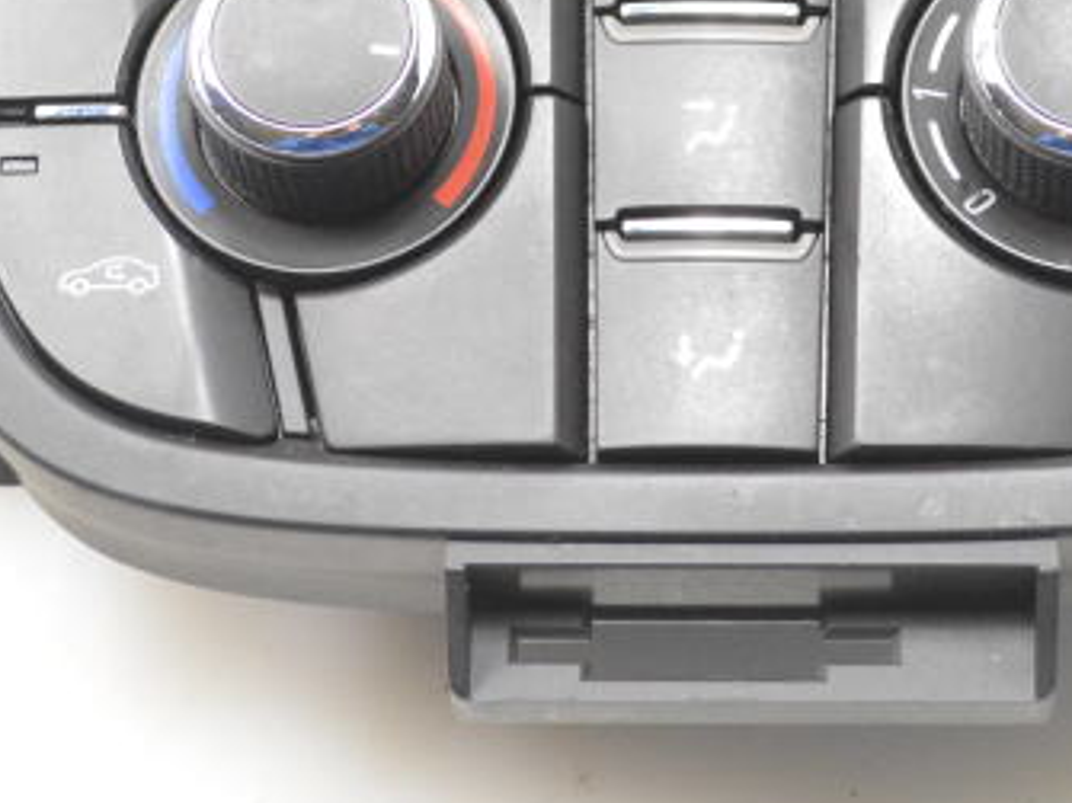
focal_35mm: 141
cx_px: 758
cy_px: -83
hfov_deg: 14.0
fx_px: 4365
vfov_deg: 10.4
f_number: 5.6
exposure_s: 1/125
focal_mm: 32
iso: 2500
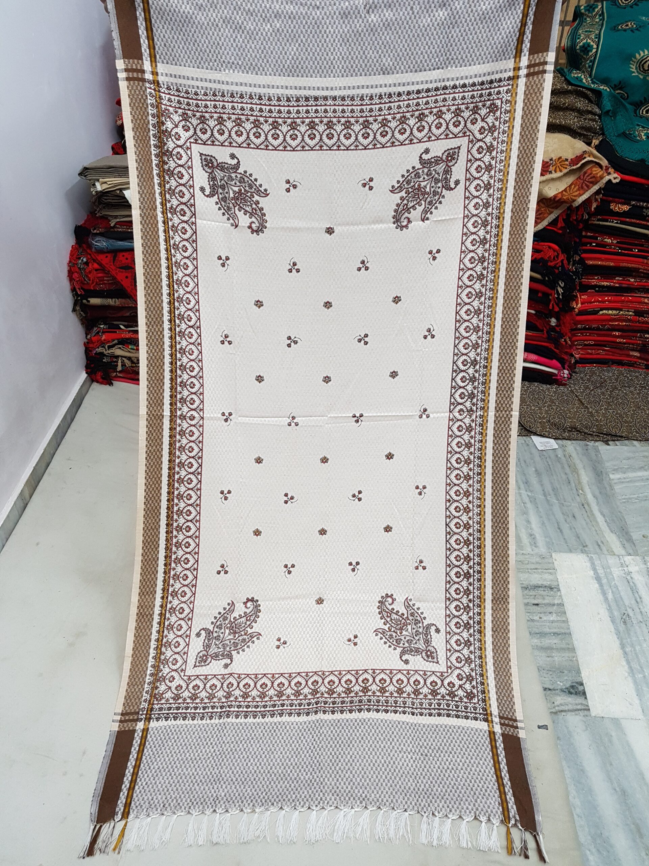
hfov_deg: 53.1
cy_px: 433
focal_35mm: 26
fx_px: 650
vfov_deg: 67.3
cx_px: 324
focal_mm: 4.2
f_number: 1.7
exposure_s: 1/33
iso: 200
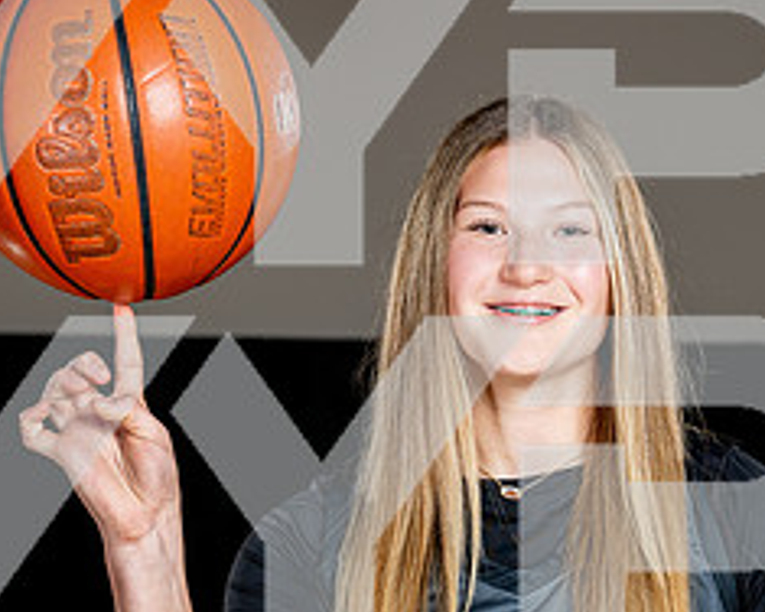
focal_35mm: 153
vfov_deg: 10.1
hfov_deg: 12.6
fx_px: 3464
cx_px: 456
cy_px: 490
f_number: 5.6
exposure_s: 1/250
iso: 200
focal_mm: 66
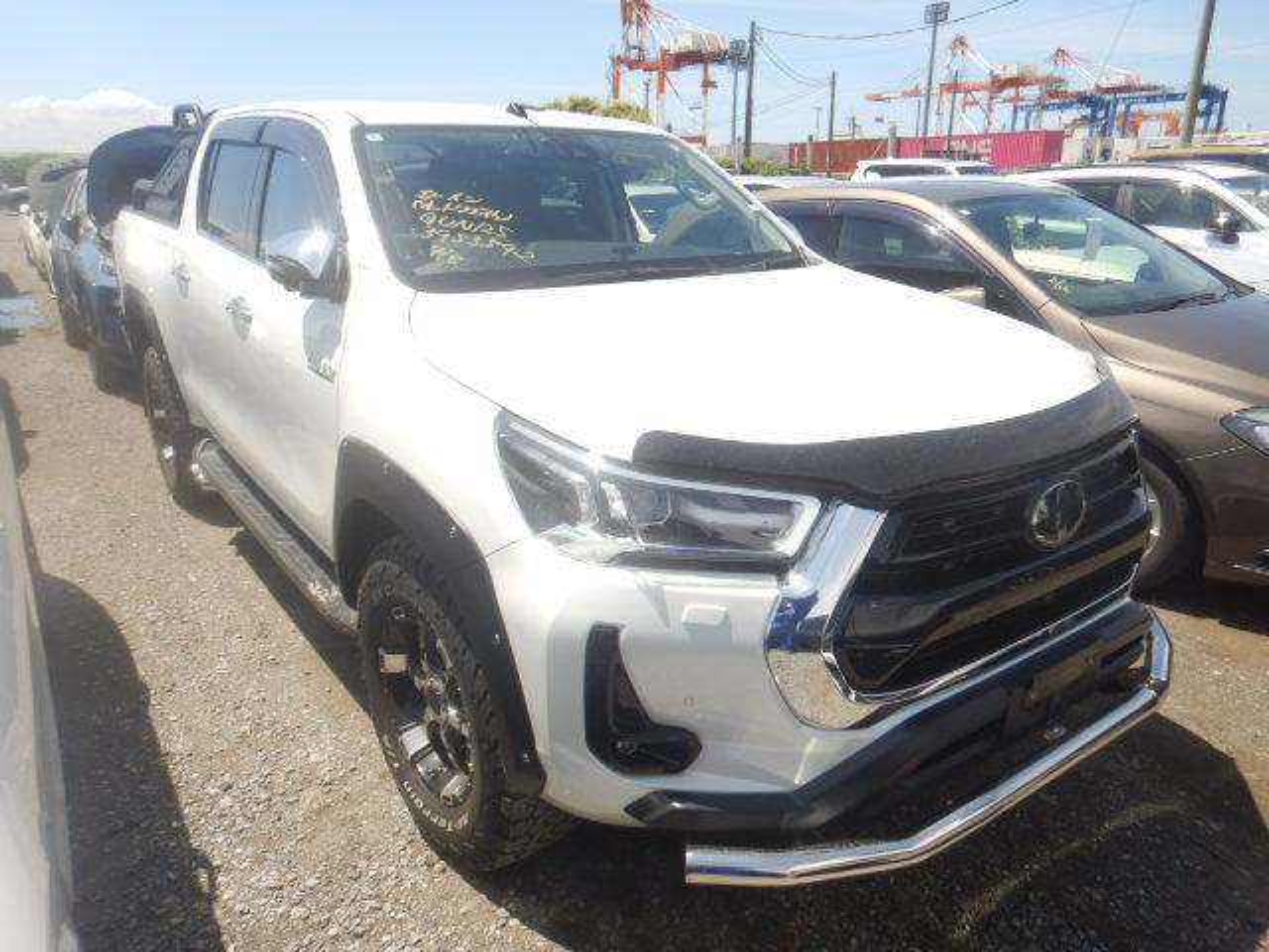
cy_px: 476
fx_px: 880
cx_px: 634
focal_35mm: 24
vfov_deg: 56.8
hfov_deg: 71.6
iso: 125
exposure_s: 1/200
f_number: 2.8
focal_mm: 4.3
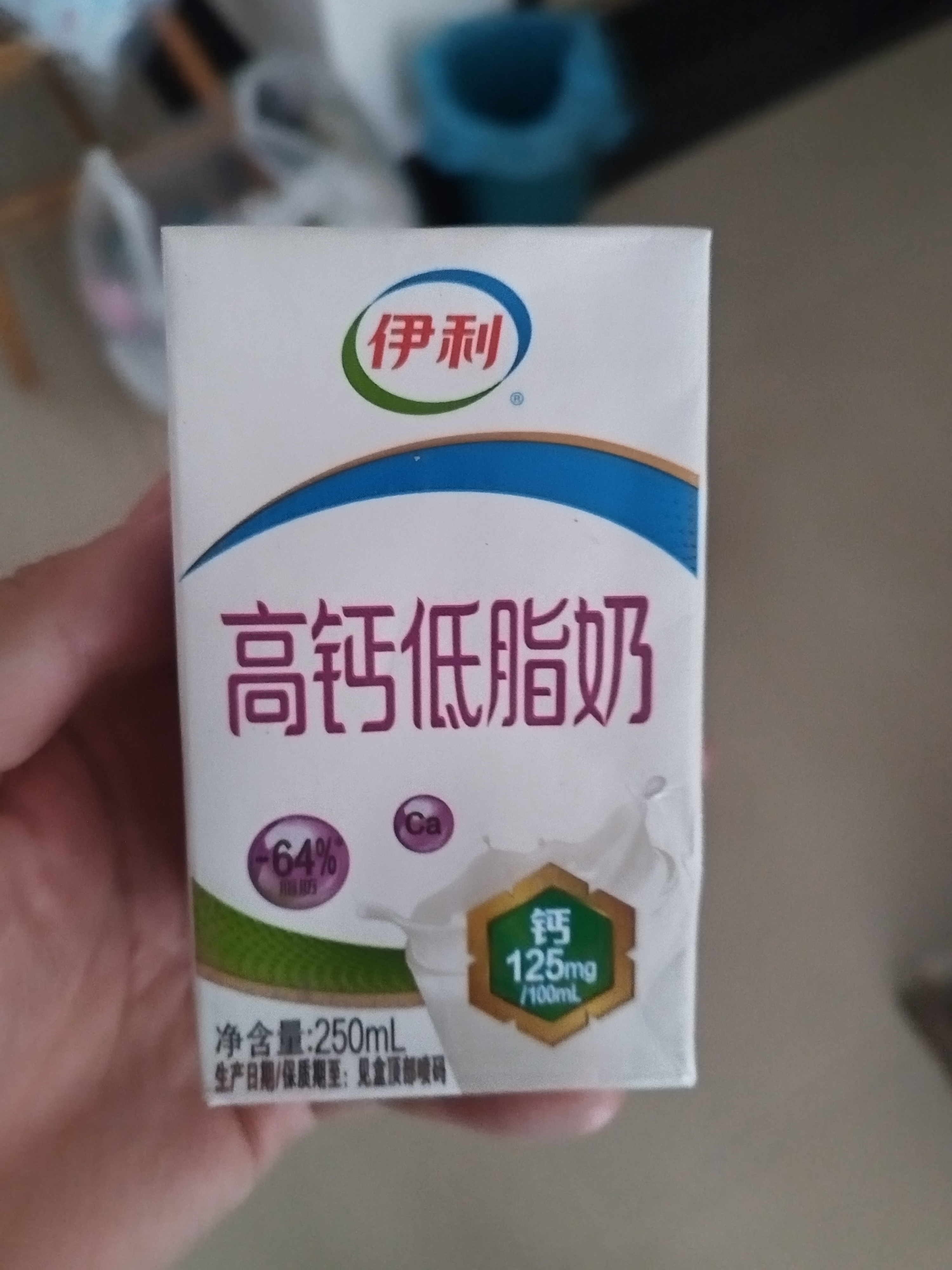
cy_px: 635
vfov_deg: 73.9
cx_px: 476
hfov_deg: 58.9
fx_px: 843
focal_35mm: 23
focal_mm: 5.52
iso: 5355
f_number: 1.9
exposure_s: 1/33.3
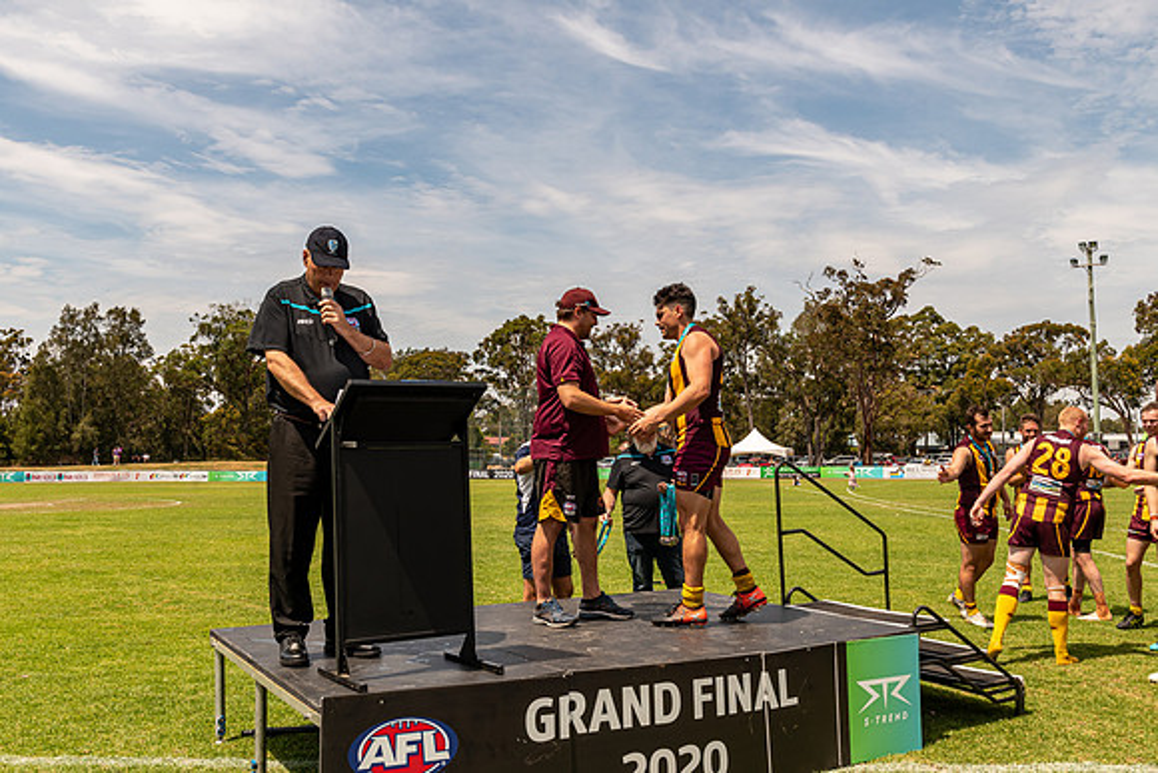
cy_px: 386
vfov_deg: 40.0
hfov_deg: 57.2
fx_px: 1062
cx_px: 579
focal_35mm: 33
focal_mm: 22
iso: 200
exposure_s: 1/640
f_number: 8
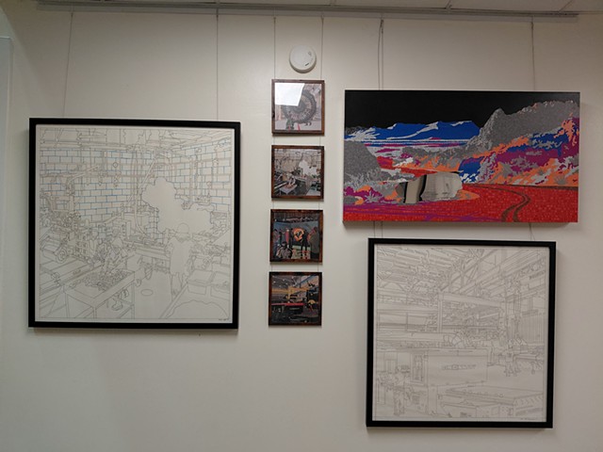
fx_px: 435
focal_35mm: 25
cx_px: 302
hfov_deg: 69.4
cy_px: 226
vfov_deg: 54.9
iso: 160
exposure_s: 1/120
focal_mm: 4.7
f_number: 1.8
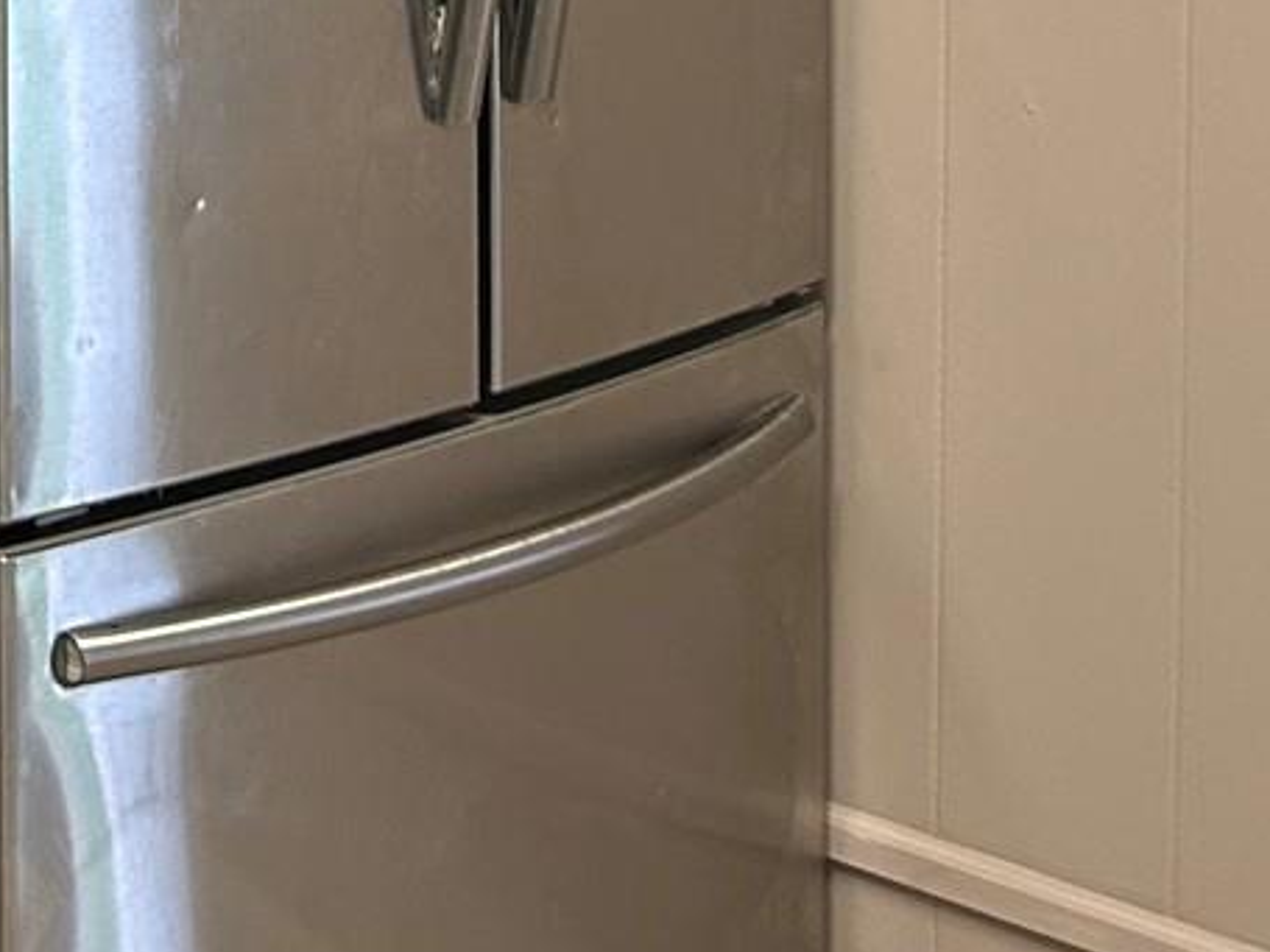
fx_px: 4291
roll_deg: -0.5
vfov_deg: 12.0
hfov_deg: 16.5
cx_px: 45
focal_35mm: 117
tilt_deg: -3.5
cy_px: -522
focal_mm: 5.7
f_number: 1.5
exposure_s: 1/60
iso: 125
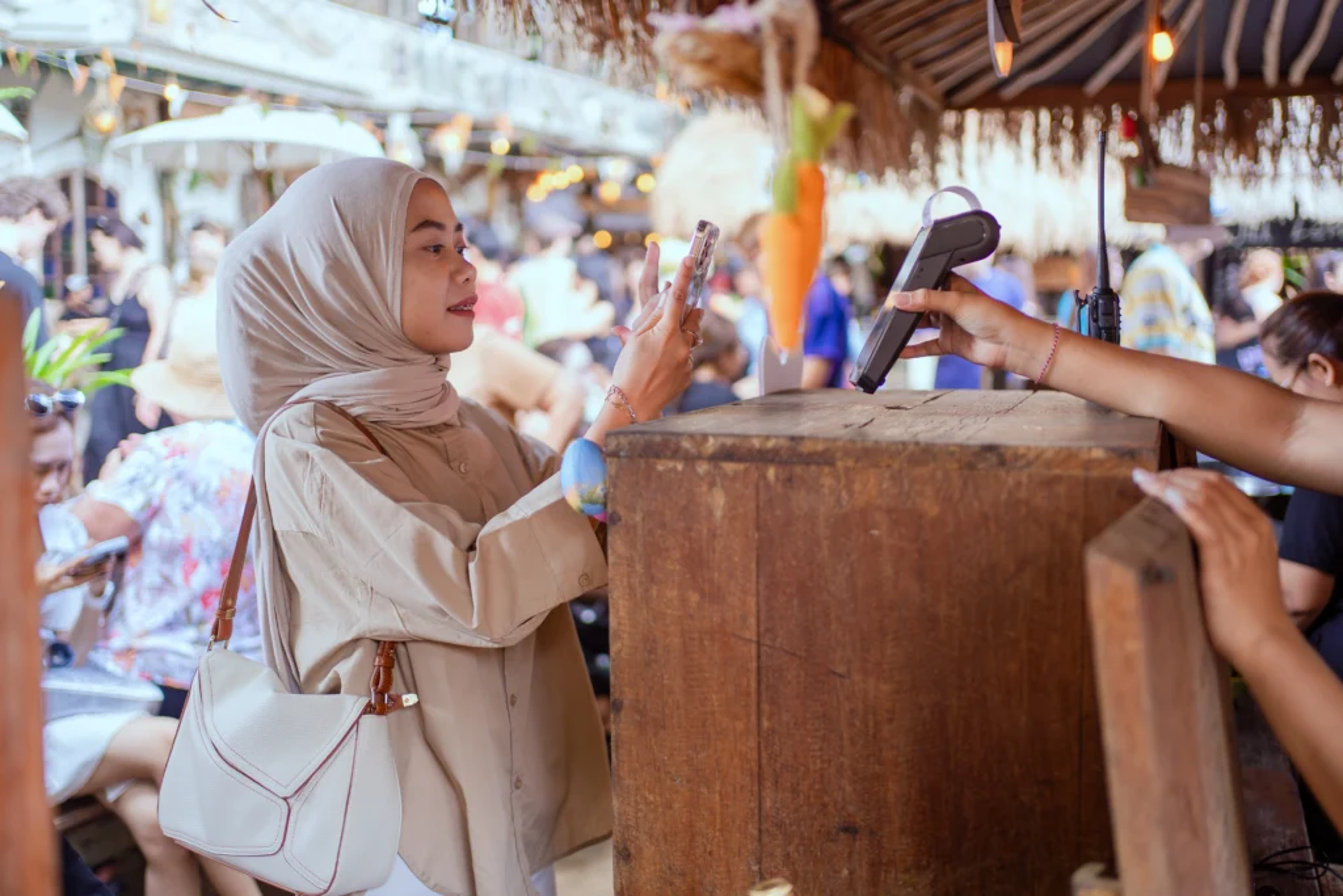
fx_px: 1306
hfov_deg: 54.4
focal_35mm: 35
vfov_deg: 37.9
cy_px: 448
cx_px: 672
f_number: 1.8
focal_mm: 35
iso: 1000
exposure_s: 1/320
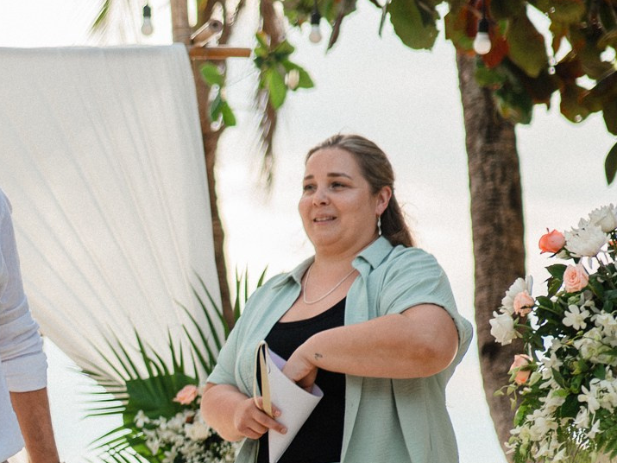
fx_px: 3137
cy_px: 358
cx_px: -204
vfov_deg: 8.4
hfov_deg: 10.9
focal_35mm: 176
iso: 100
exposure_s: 1/400
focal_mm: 50
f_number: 2
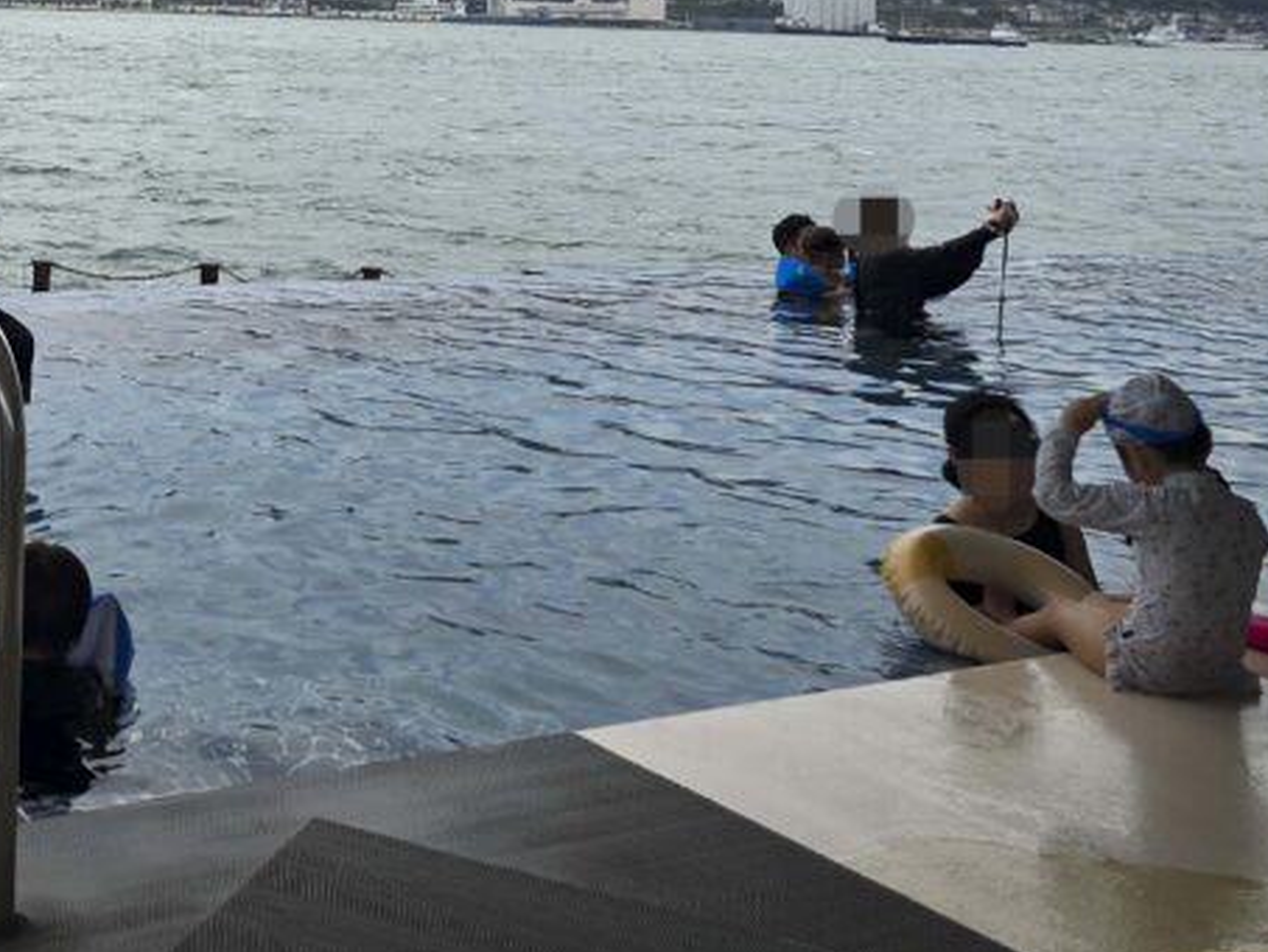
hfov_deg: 34.5
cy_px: -106
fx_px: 1905
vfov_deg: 25.8
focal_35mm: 52
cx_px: 95
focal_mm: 6.3
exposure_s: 1/850
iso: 12
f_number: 1.7
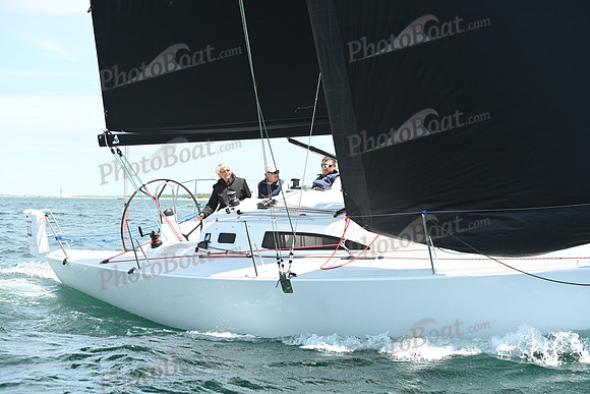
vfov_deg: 19.5
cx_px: 295
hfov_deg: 28.8
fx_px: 1147
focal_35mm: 70
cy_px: 197
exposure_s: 1/1000
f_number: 5
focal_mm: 70
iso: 320
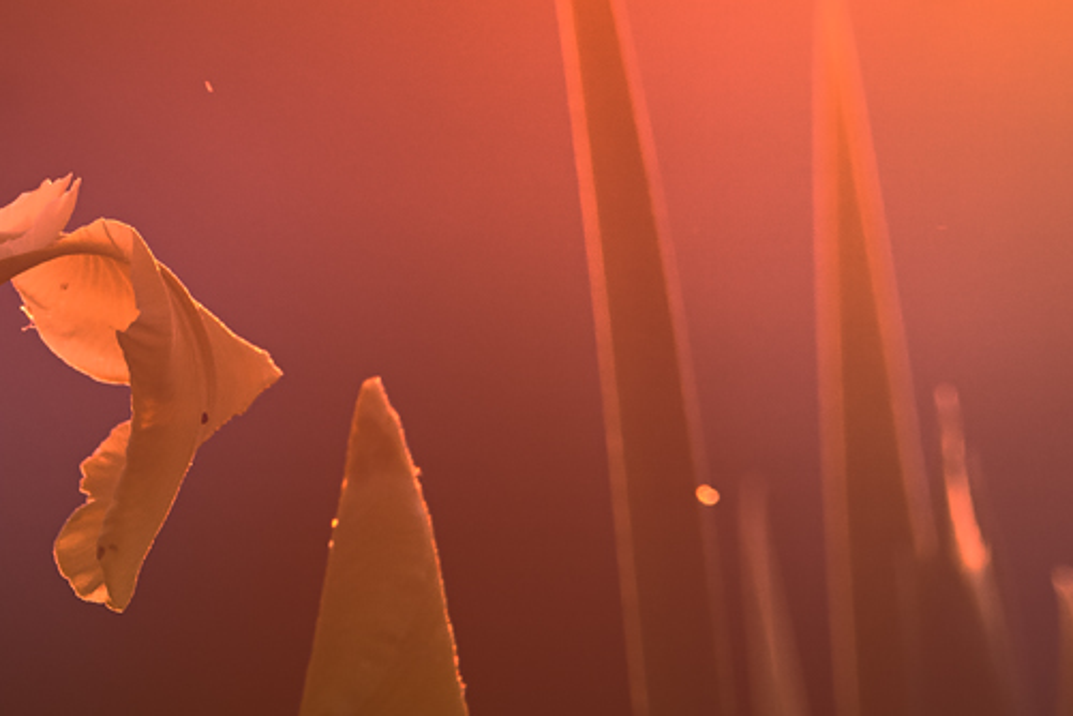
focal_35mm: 1402
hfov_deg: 1.5
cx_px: -137
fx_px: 41784
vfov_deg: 1.0
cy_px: 292
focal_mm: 390
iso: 280
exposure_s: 1/250
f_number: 7.1
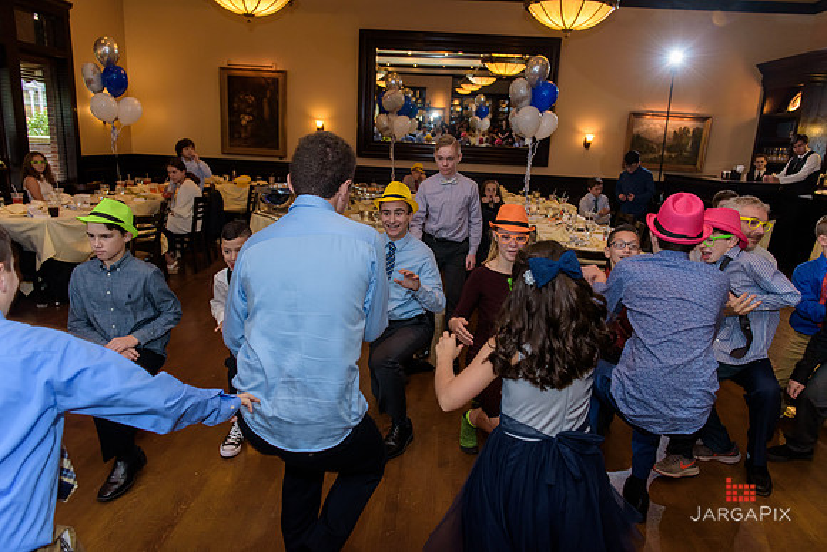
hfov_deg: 73.7
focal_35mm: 24
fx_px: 551
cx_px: 414
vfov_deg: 53.2
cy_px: 276
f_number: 3.2
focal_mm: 24
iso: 1600
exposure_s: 1/125
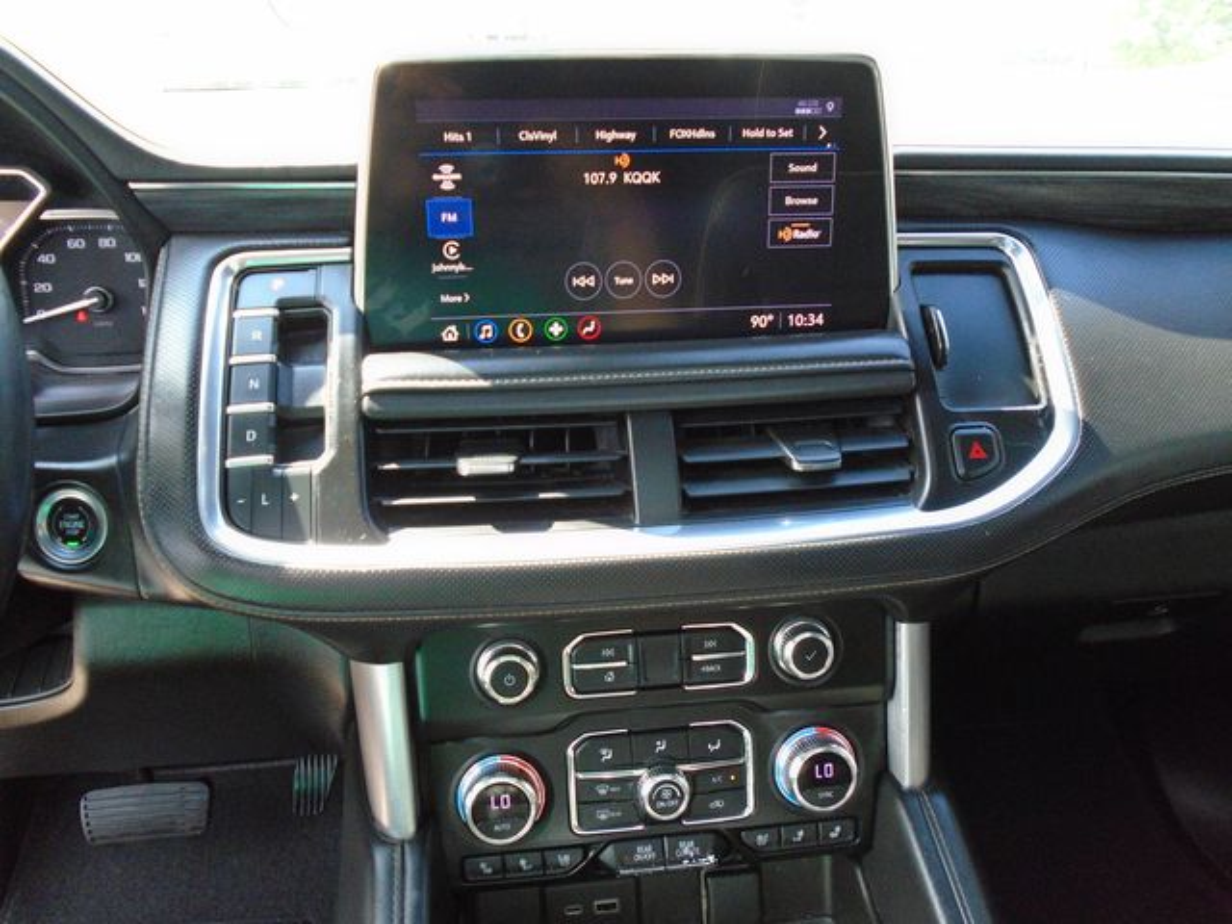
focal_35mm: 26
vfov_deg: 53.1
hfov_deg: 67.3
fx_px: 925
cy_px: 462
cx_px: 616
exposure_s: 1/100
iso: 400
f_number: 3.2
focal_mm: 4.6
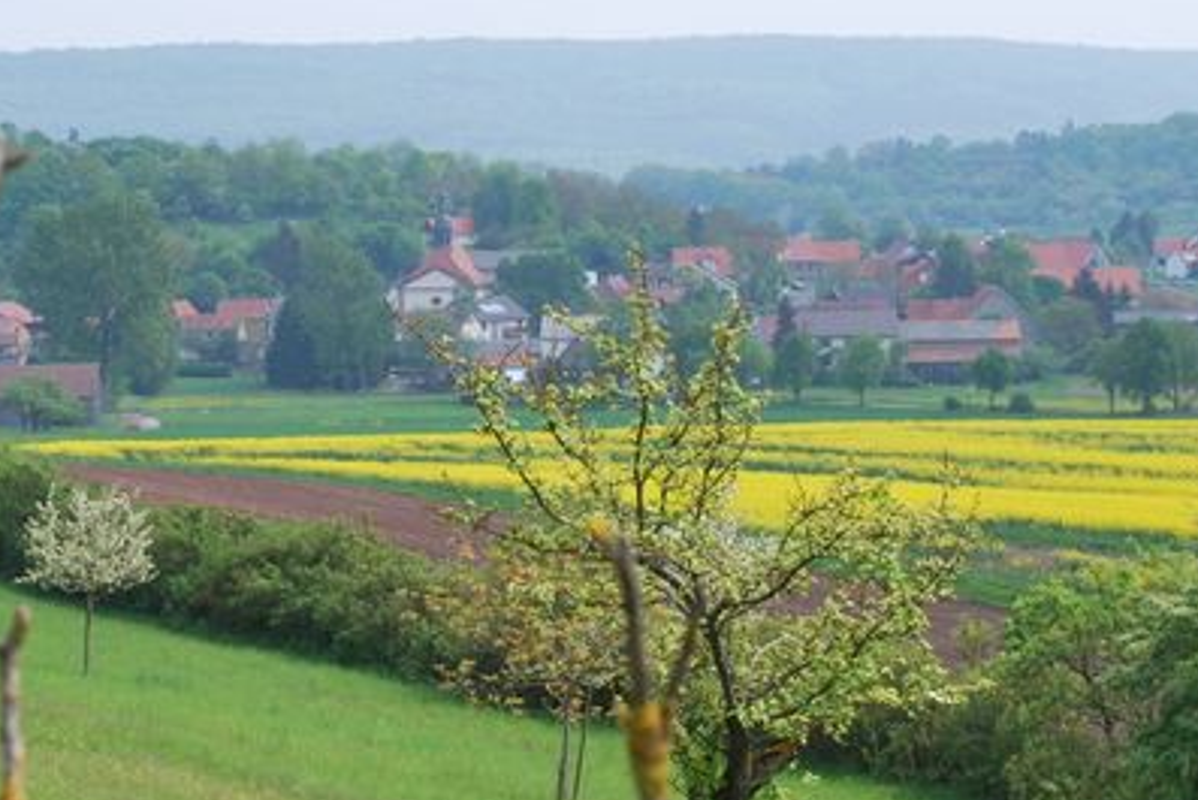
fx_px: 4153
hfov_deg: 16.4
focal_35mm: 125
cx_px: 462
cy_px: 245
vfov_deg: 11.0
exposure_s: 1/200
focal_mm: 55
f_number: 10
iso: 200
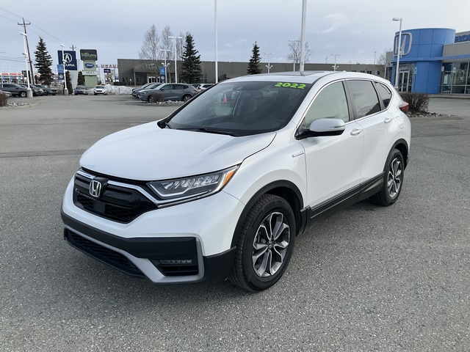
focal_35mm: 29
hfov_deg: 61.7
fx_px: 394
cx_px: 235
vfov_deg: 48.2
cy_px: 176
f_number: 1.8
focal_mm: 3
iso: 25
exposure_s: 1/1377
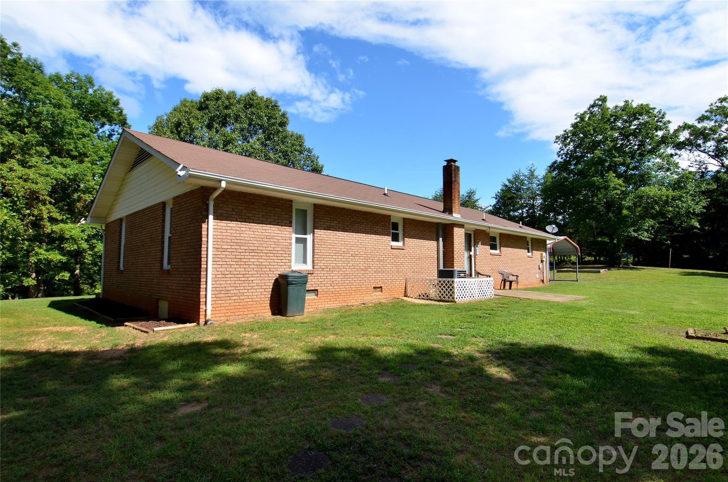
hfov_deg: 90.1
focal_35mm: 18
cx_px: 364
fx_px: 363
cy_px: 241
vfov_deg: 67.1
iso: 100
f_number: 9
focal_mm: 12
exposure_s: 1/250
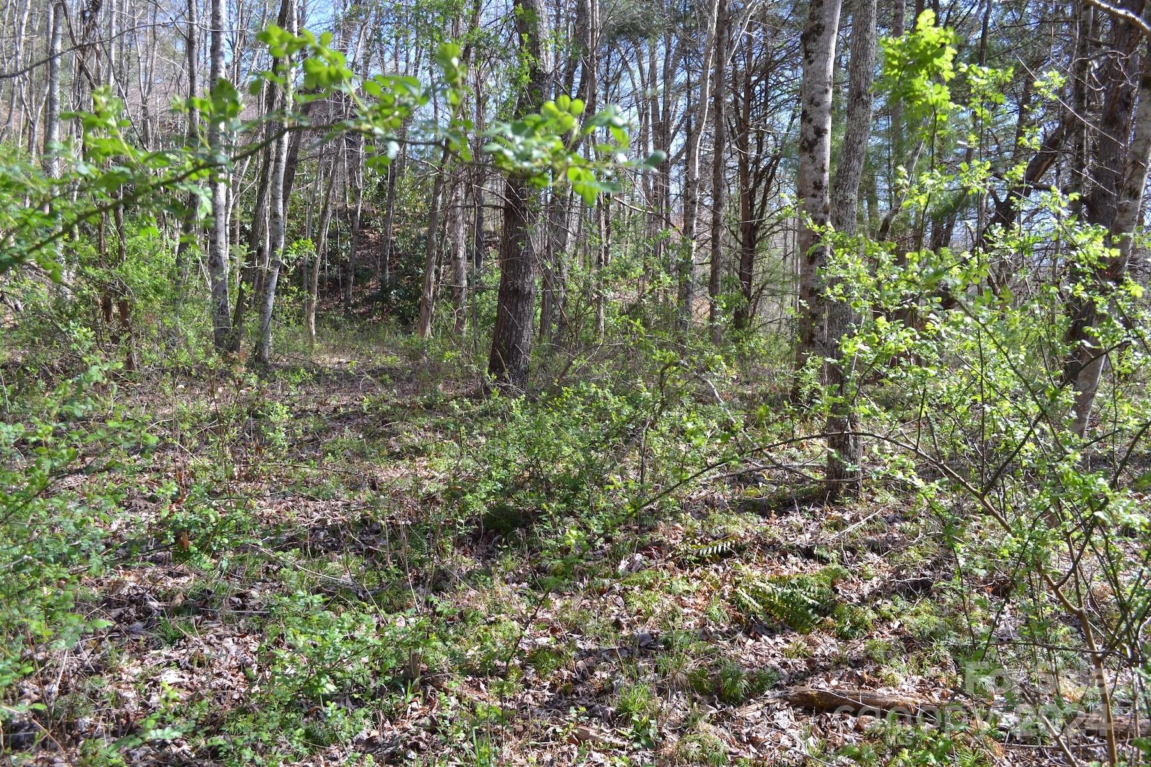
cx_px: 576
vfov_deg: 43.6
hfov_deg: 61.9
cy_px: 384
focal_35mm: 30
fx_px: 959
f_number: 5.6
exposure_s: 1/125
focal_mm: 20
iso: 125
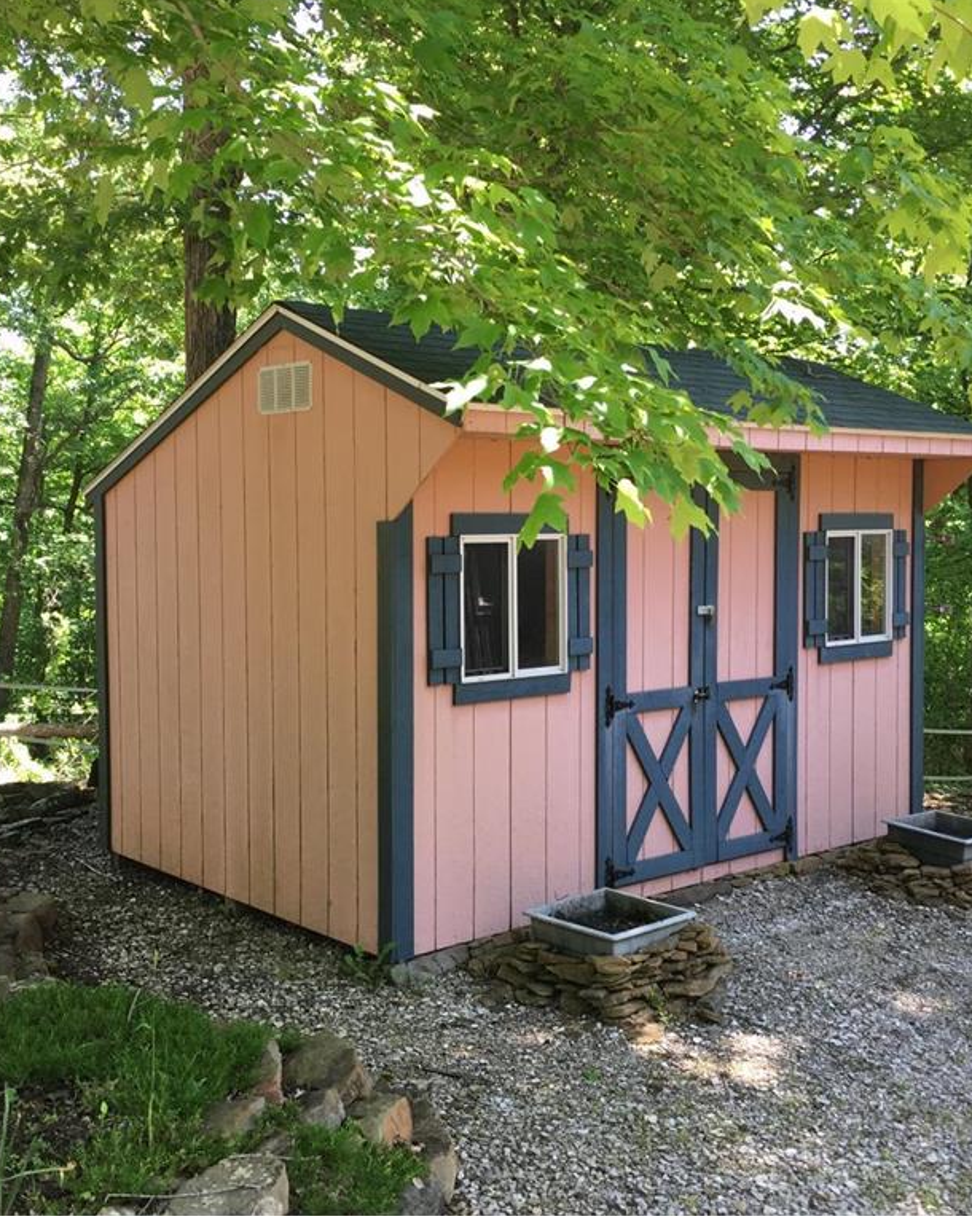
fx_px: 1367
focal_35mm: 38
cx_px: 440
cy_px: 606
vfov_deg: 47.9
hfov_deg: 39.1
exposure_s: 1/120
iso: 40
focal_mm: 4.15
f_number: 2.2
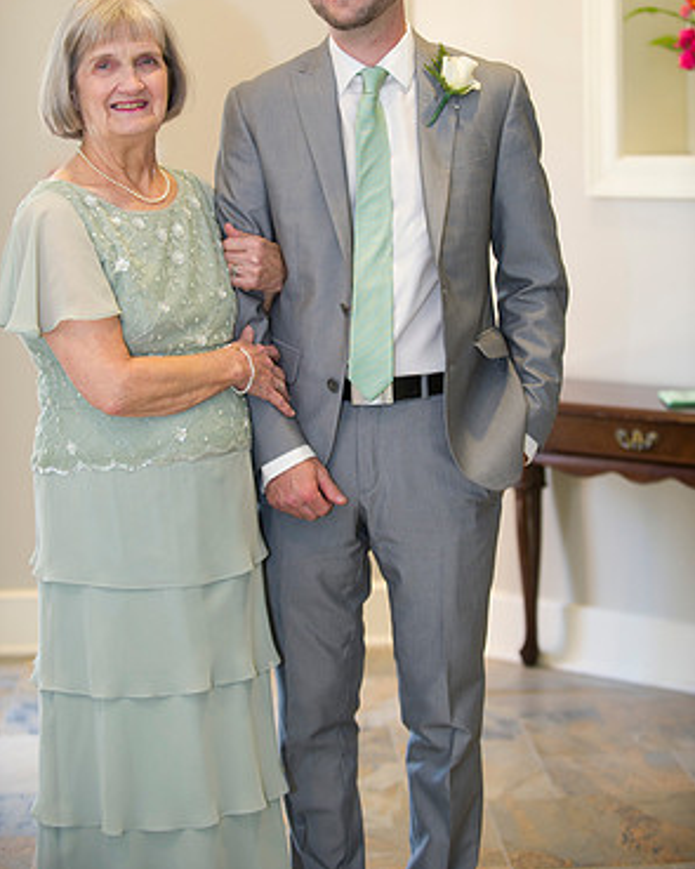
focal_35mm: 80
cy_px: 341
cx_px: 350
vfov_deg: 23.8
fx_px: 2058
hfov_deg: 19.2
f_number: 2.8
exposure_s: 1/125
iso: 800
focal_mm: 70
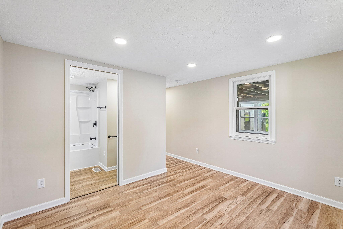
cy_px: 114
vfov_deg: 72.0
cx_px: 172
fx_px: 157
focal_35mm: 16
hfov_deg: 95.0
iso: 250
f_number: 8
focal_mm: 16.5
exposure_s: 1/30
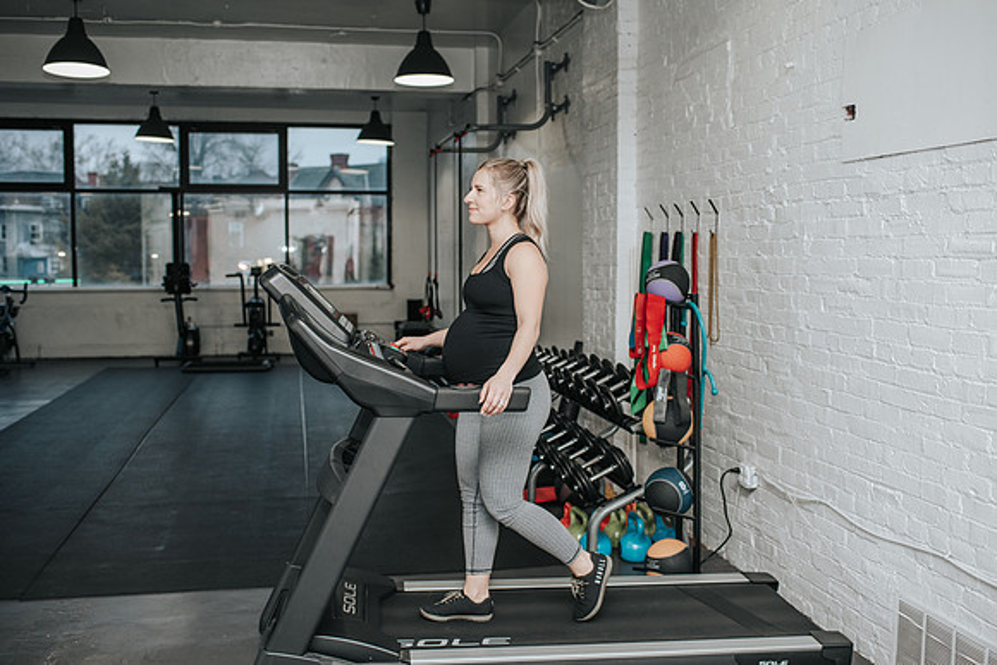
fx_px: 1003
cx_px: 498
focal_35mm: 36
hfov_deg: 52.8
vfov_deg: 36.7
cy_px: 332
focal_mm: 35
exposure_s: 1/200
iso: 800
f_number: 3.2
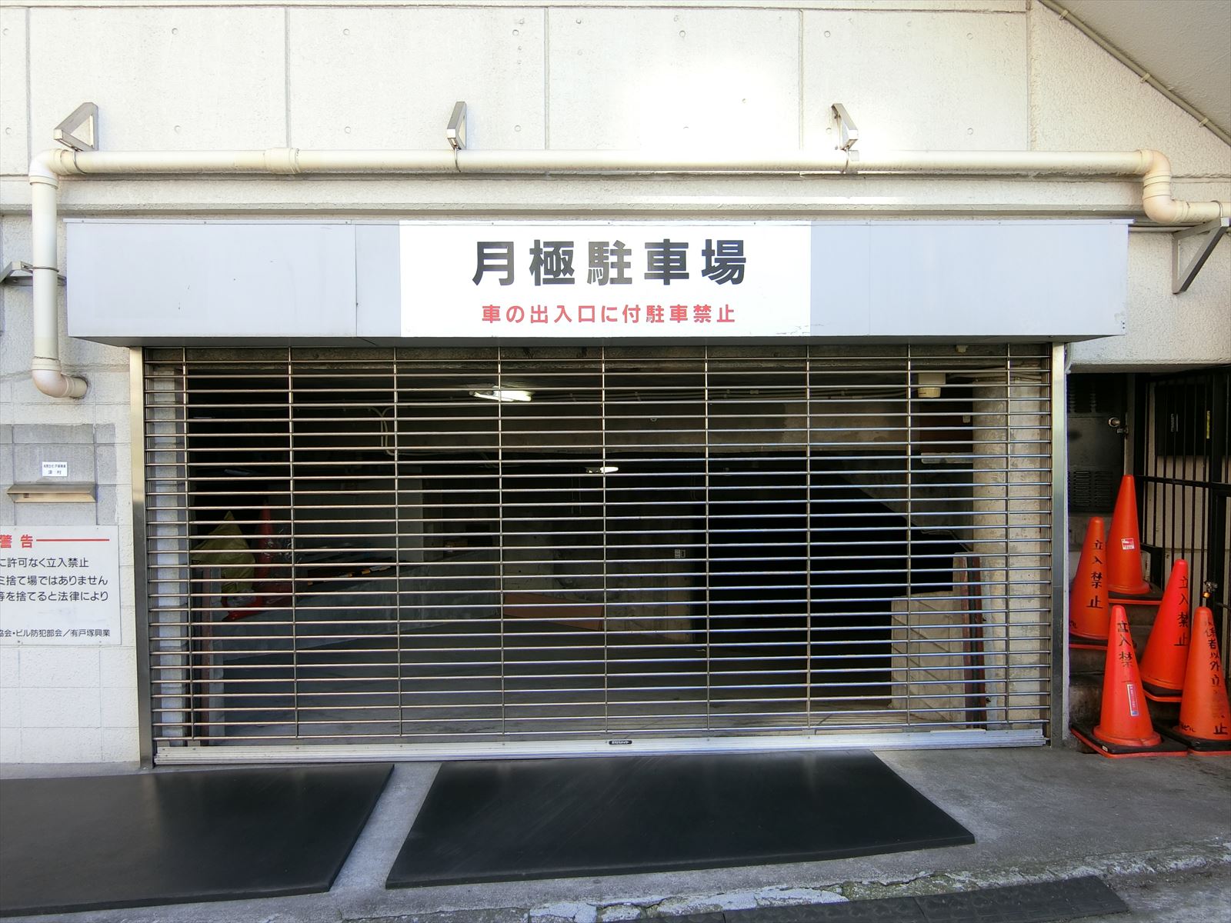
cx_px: 616
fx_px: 747
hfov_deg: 79.0
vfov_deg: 63.4
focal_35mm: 21
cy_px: 462
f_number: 2.8
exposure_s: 1/160
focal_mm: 4.6
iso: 80
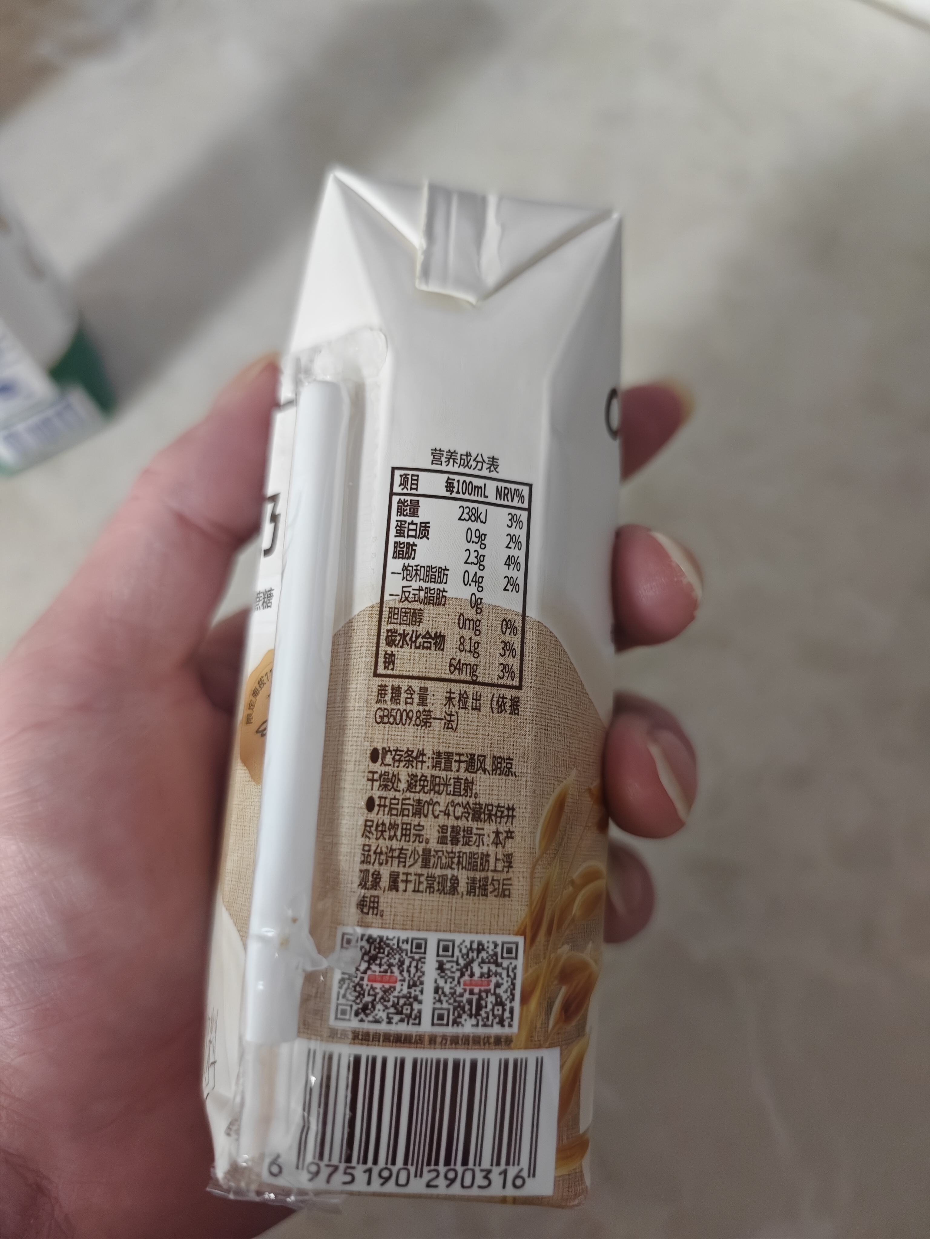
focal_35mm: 23
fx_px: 824
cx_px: 465
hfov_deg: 58.9
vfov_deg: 73.9
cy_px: 620
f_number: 1.68
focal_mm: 6.45
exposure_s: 1/242
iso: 7571
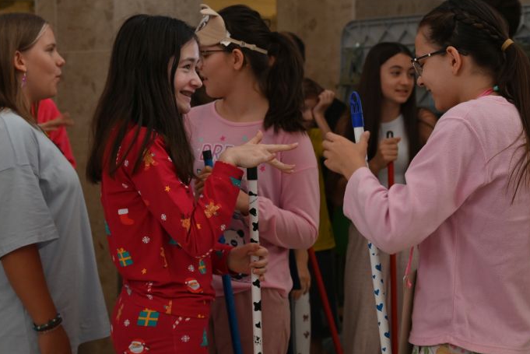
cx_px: 265
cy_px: 165
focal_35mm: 81
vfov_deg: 16.9
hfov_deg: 25.0
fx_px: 1193
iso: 1600
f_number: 6
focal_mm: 69
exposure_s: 1/160
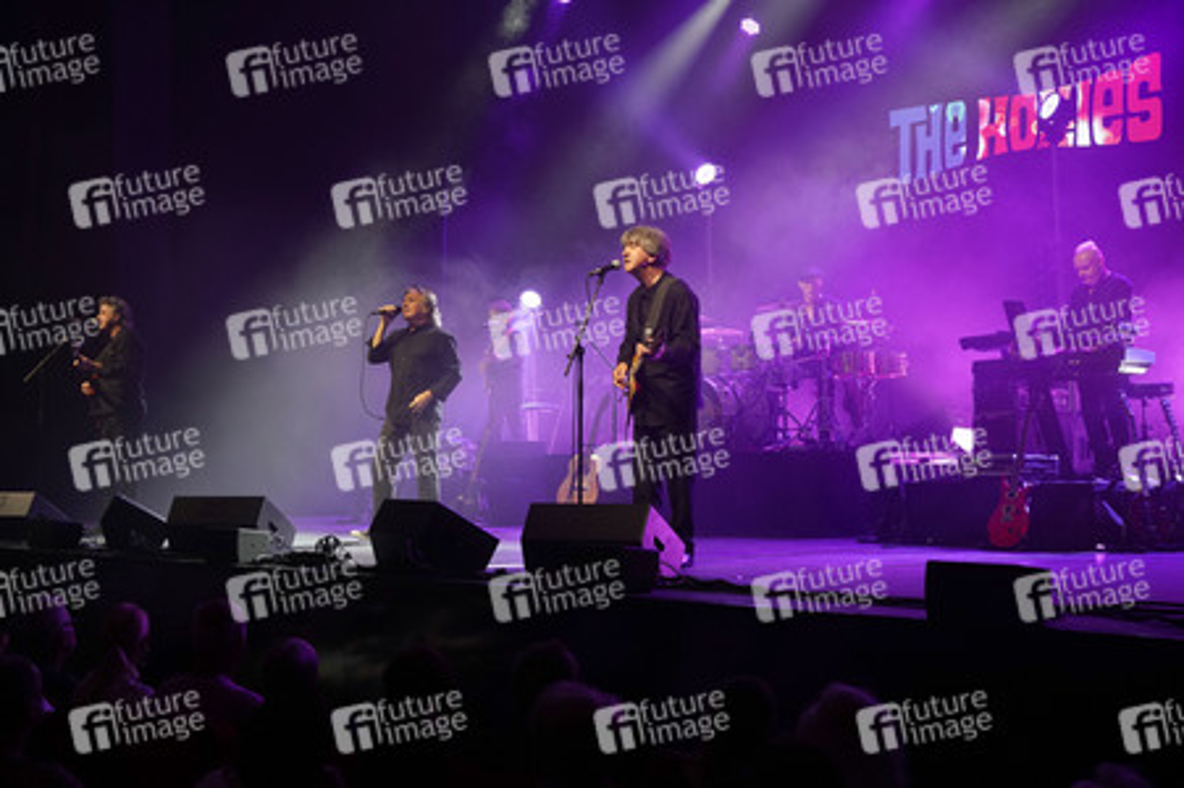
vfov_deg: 27.5
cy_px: 394
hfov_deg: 40.4
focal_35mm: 49
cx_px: 592
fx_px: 1610
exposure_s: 1/160
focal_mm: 49
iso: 1600
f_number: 5
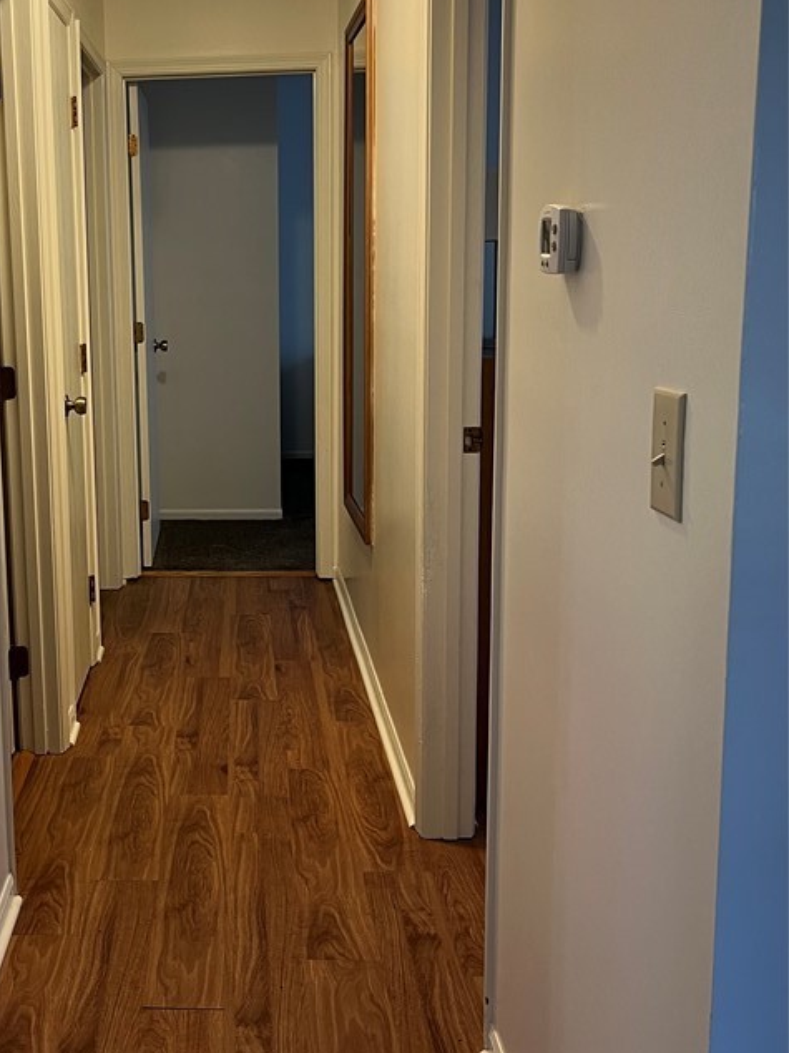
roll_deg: +1.9
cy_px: 452
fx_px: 1277
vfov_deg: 44.7
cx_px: 153
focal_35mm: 42
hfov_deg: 33.3
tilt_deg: -9.3
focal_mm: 5.1
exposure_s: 1/60
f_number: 1.6
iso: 100
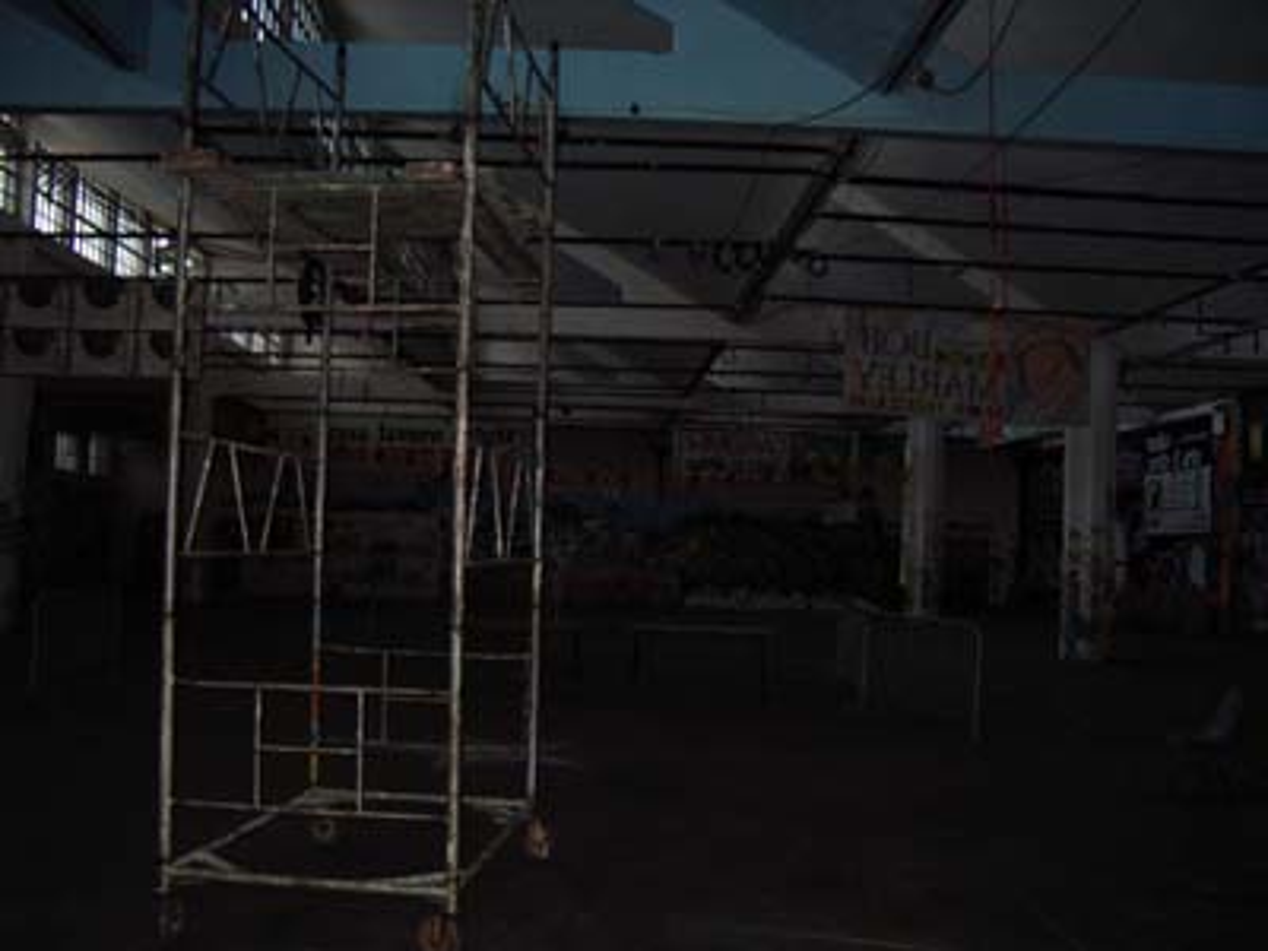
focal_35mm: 38
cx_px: 634
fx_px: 1392
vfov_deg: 37.7
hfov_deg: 49.0
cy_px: 476
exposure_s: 1/60
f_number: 2.6
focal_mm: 5.8
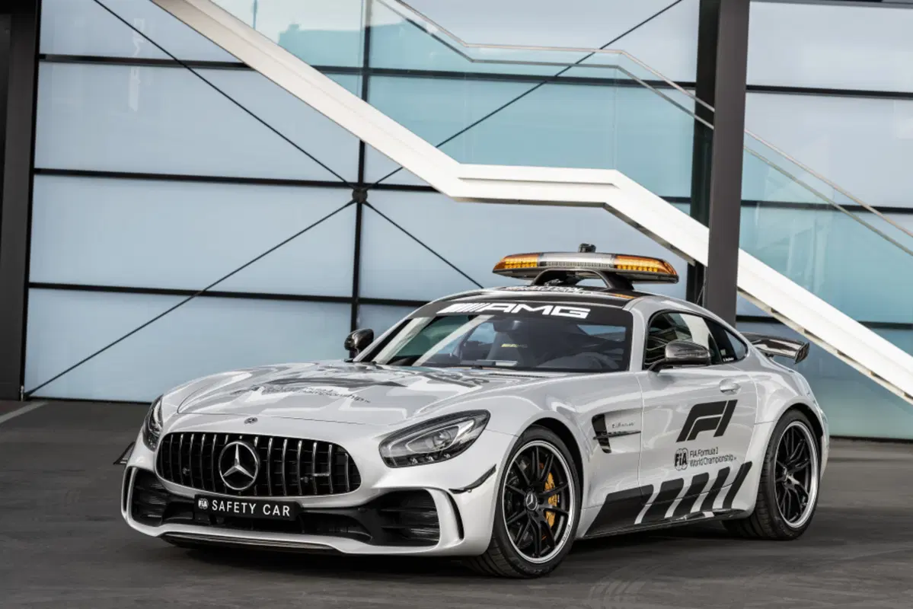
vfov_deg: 13.7
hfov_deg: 20.4
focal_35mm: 100
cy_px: 304
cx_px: 456
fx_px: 2537
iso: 31
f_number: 8
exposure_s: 1/30
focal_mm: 100
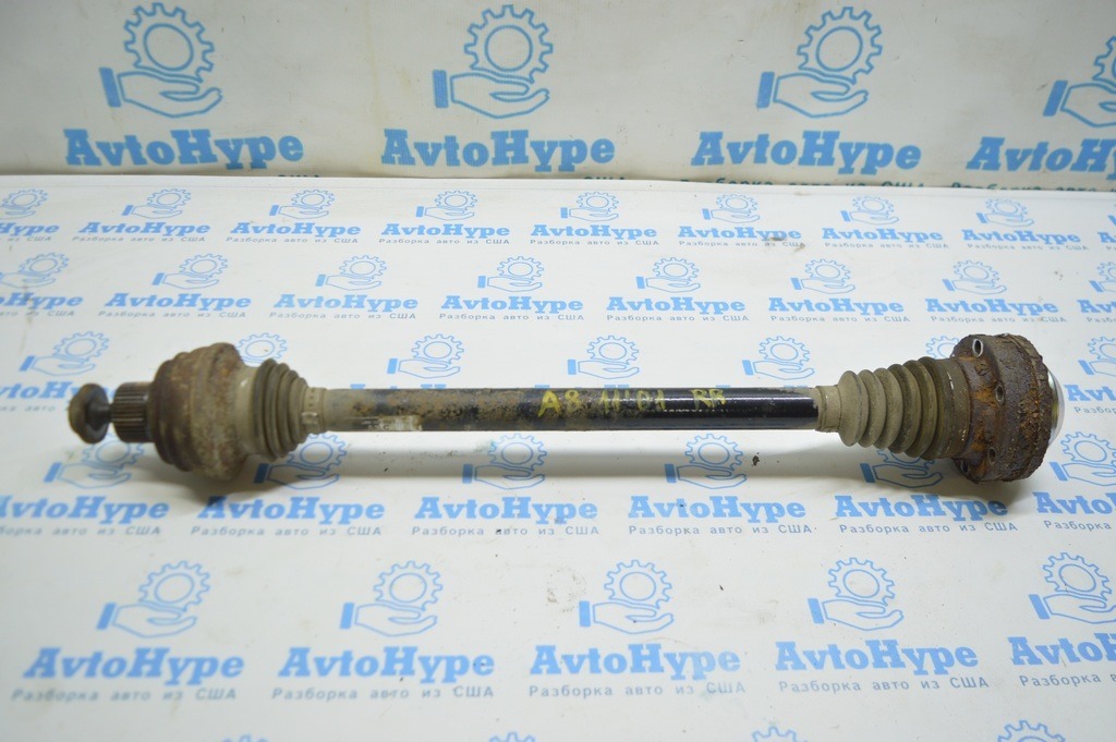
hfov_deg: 62.0
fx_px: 929
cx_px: 558
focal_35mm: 30
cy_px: 371
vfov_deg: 43.5
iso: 400
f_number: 3.8
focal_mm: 20
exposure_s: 1/60
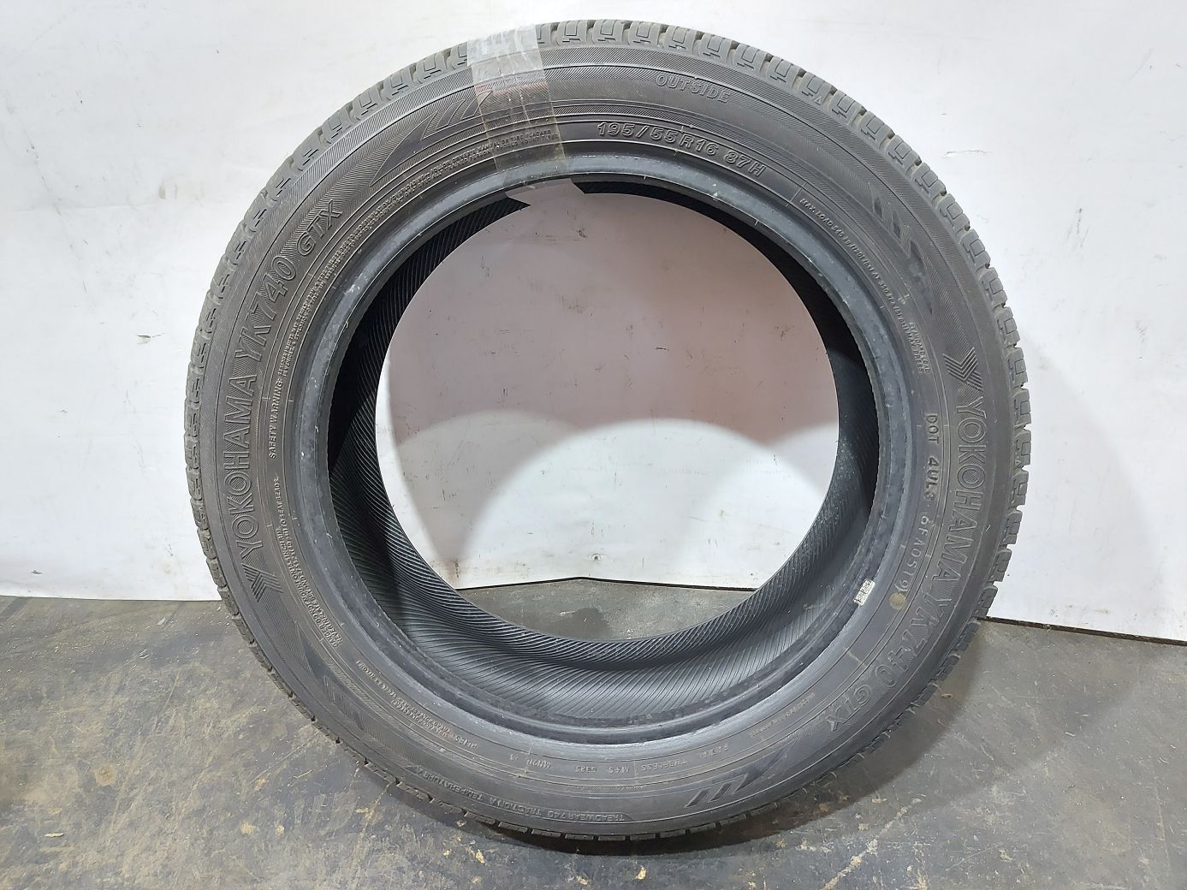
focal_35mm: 24
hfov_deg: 71.6
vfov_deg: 56.8
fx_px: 823
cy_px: 445
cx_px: 594
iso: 320
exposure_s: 1/25
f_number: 1.8
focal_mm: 5.23
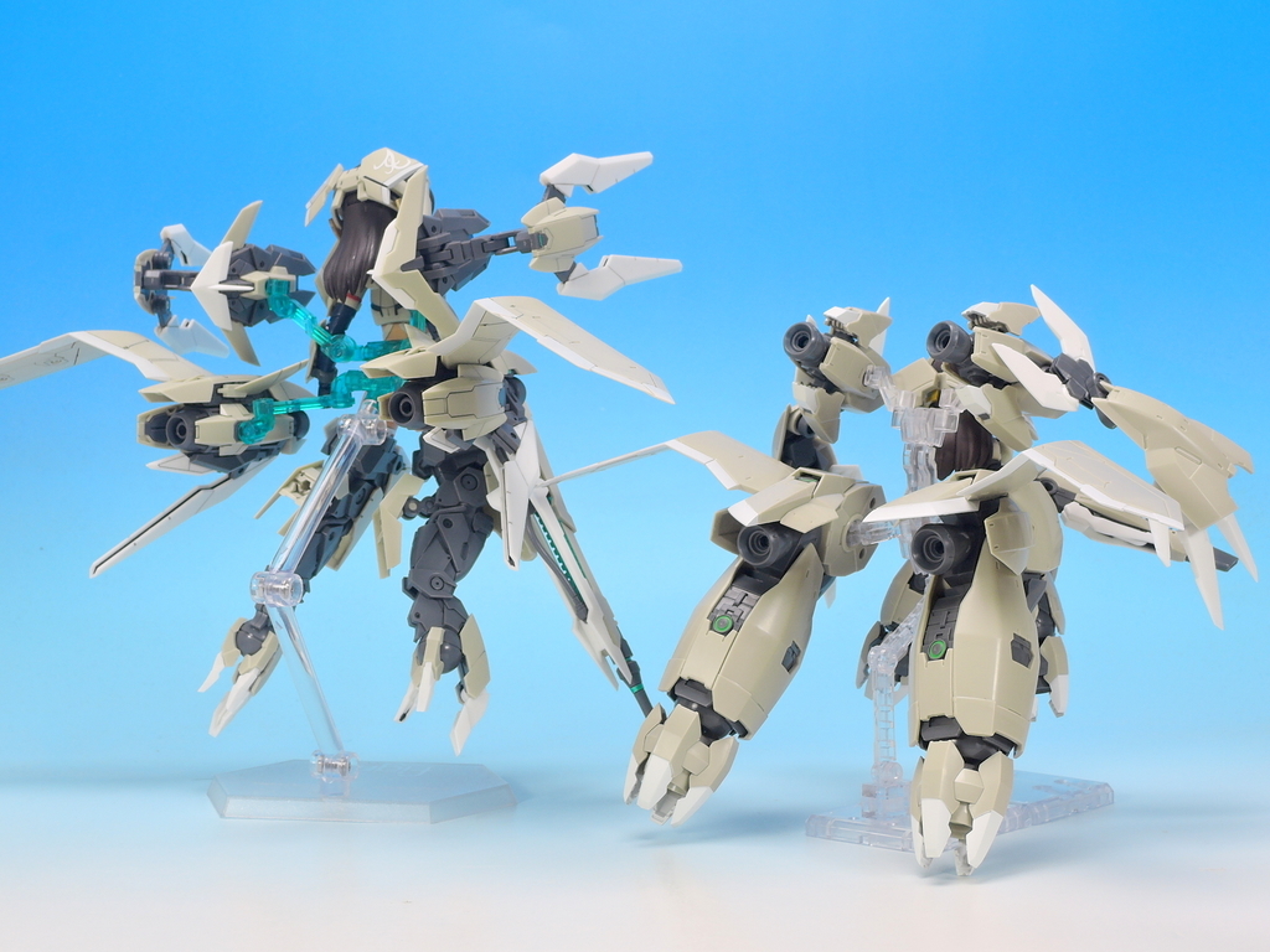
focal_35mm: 60
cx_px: 635
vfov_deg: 24.4
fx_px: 2201
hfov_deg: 32.2
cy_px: 476
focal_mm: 12.8
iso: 80
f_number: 7.3
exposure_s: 1
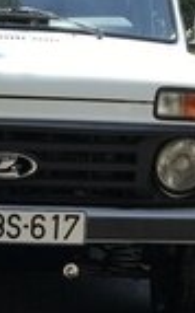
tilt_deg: -16.6
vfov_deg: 19.0
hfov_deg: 12.5
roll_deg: -0.5
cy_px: 390
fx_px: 878
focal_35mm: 103
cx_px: 11
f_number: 1.8
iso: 20
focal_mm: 3.99
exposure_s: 1/840
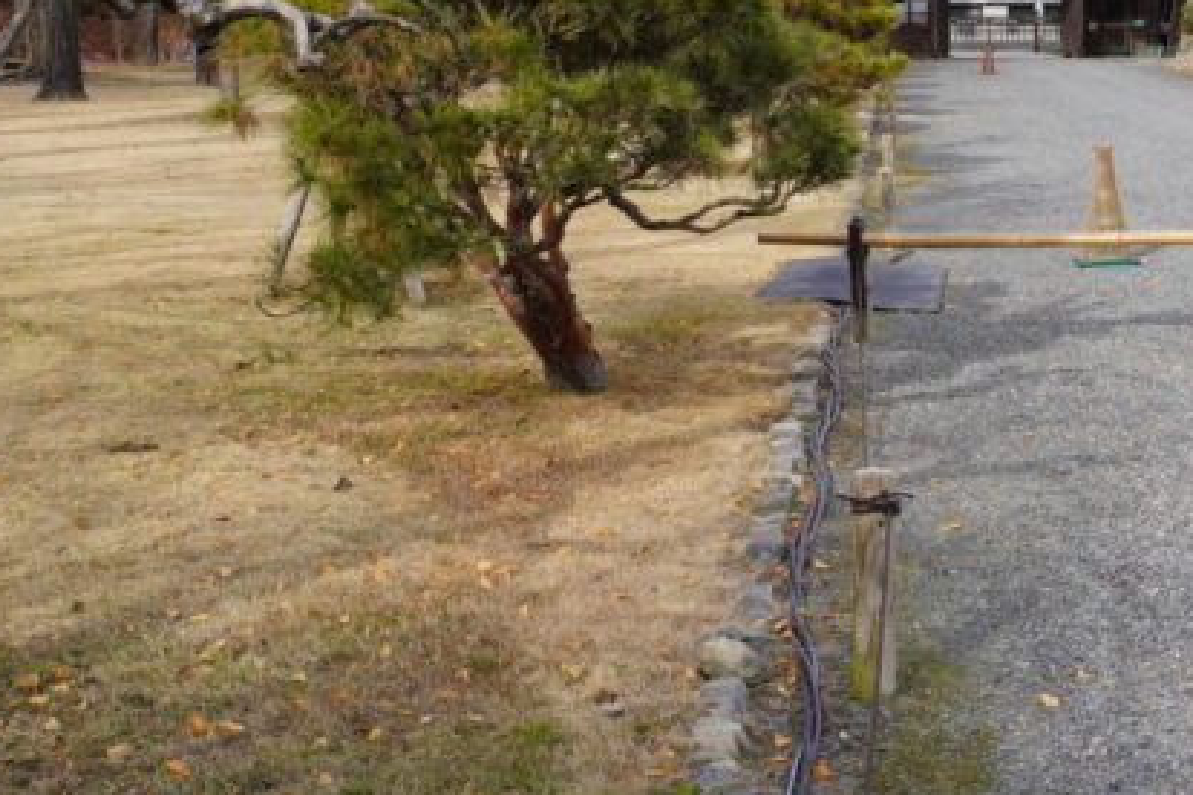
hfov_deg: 29.2
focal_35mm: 68
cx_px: 905
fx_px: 2250
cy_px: 187
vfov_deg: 19.9
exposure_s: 1/100
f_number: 7.1
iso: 100
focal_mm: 25
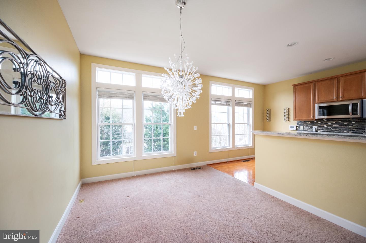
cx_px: 183
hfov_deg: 104.3
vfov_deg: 81.1
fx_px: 142
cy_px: 122
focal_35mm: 14
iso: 3200
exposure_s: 1/80
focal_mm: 14
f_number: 6.3
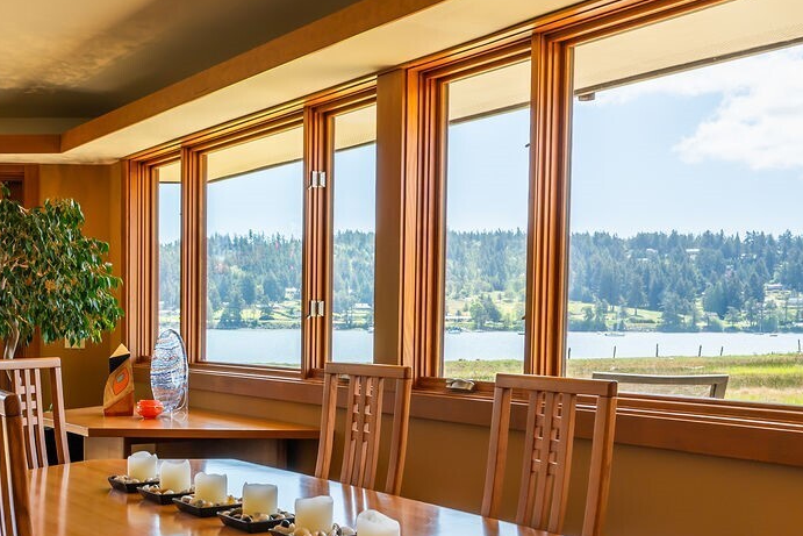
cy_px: 391
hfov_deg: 46.1
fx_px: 909
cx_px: 210
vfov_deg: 32.3
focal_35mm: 41
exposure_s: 1/100
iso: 100
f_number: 8
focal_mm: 27.5
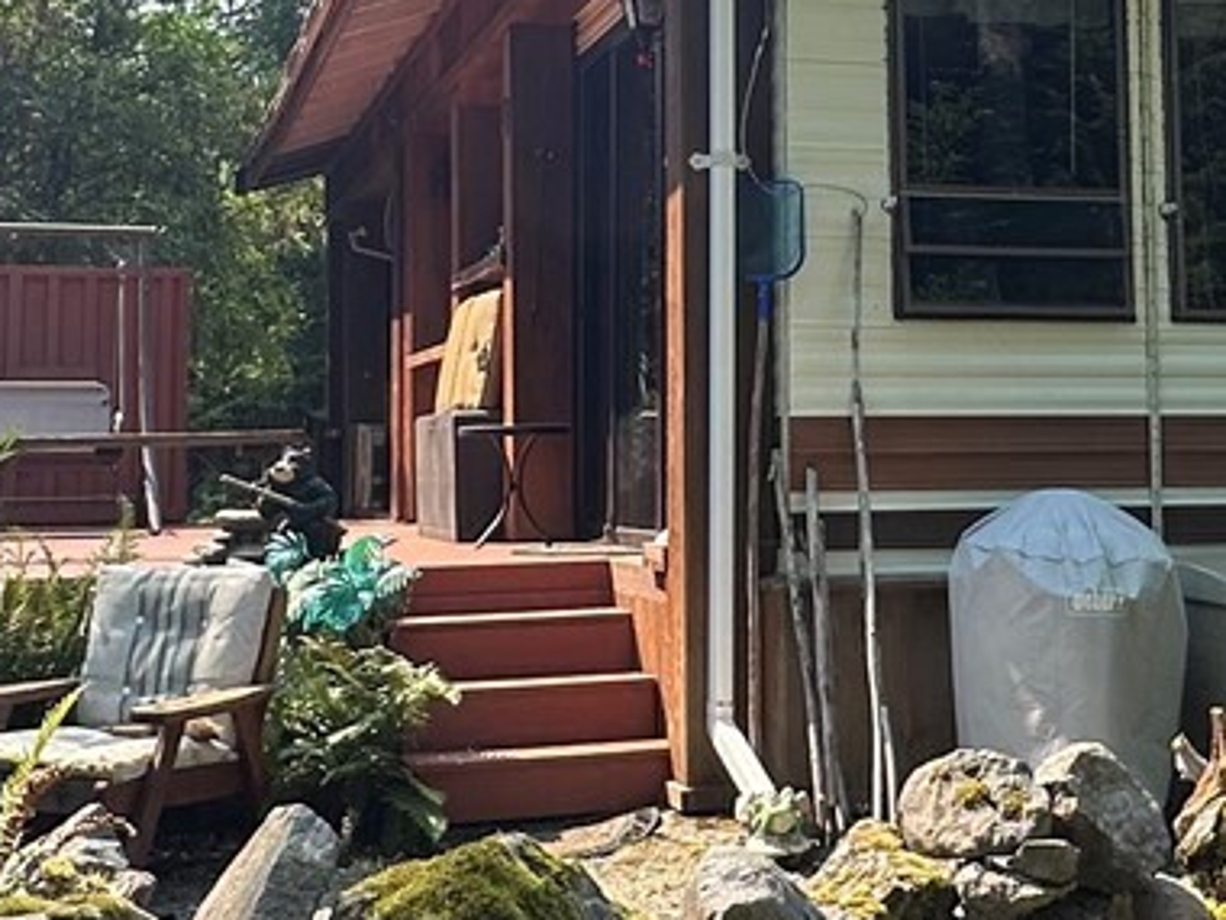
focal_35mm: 59
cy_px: 249
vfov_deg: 24.6
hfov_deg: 32.6
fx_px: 2090
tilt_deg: +5.2
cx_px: 726
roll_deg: +0.1
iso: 40
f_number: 2.2
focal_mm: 2.22
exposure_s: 1/475
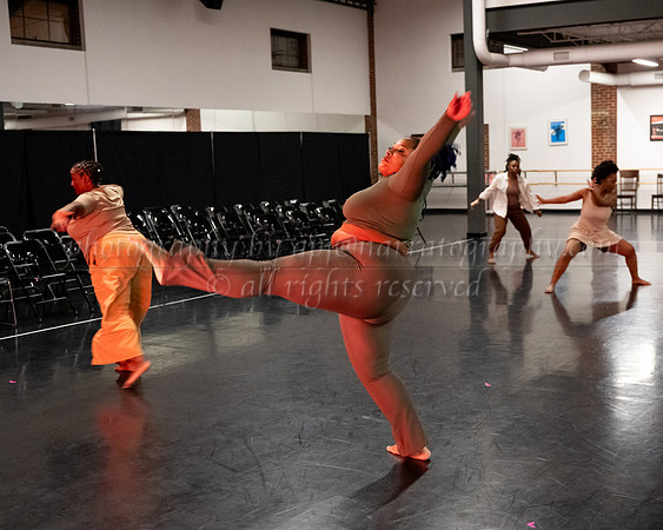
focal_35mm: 48
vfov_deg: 31.6
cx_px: 404
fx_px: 937
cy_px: 263
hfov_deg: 38.8
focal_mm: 41
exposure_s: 1/160
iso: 6400
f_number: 3.5
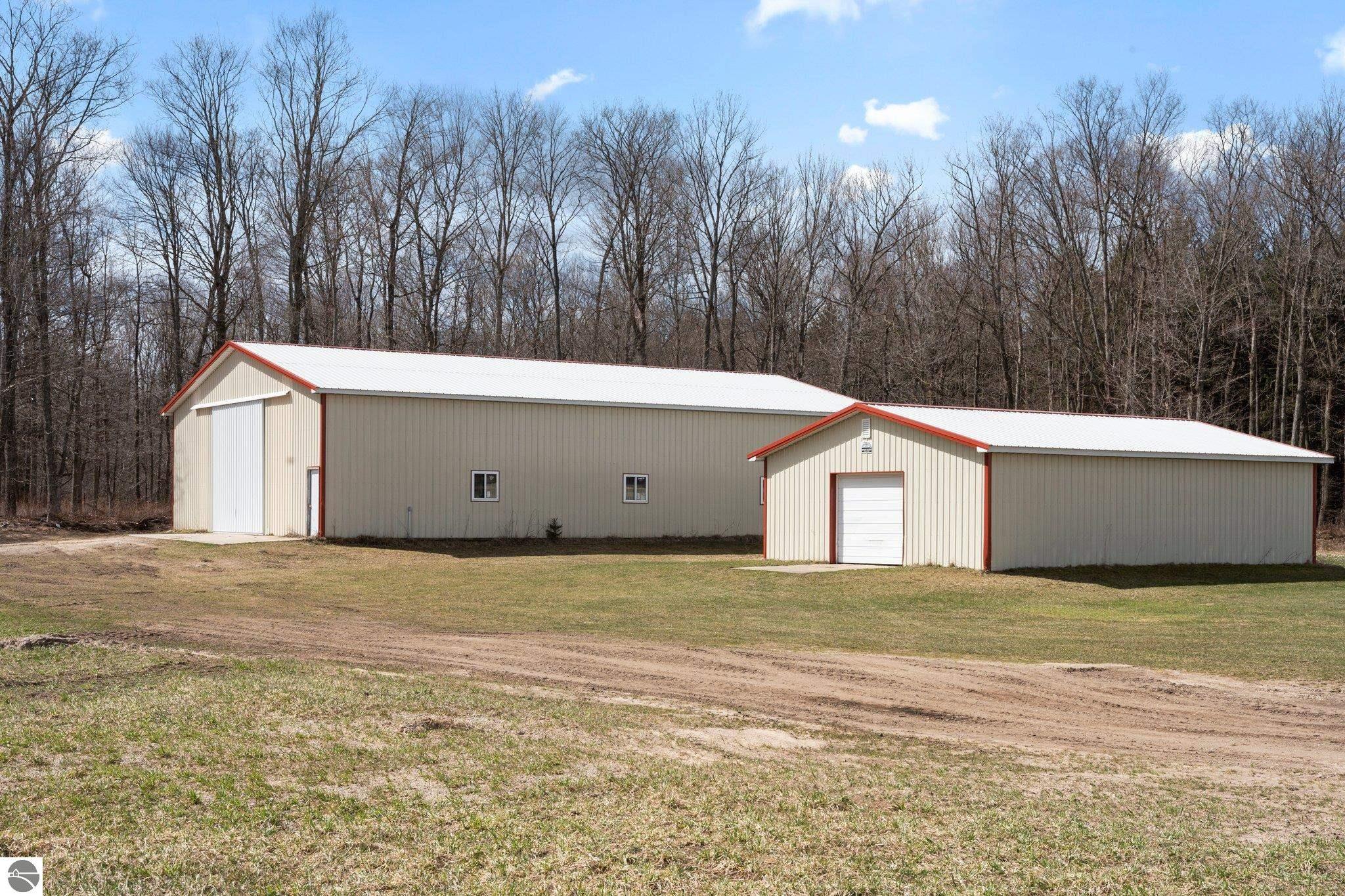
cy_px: 448
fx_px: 1681
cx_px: 672
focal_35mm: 45
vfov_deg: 29.9
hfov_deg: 43.6
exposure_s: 1/320
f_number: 14
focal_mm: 45
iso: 320
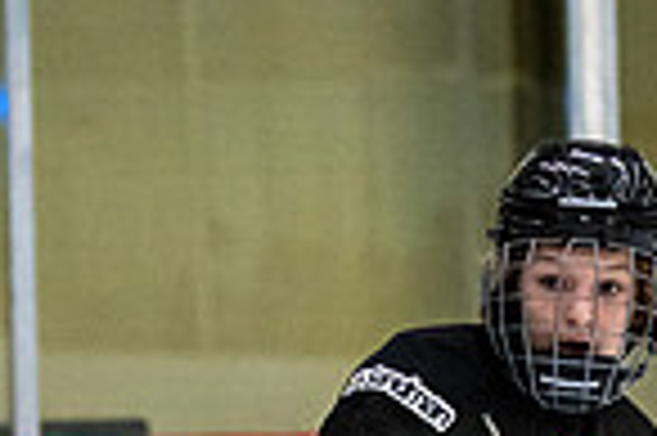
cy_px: 850
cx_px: 545
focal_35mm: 647
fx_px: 11794
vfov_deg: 2.1
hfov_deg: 3.2
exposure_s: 1/640
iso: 1600
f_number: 2.8
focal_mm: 86
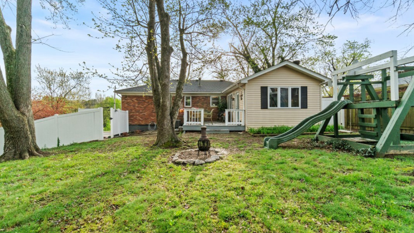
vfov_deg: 67.0
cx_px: 204
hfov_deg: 99.4
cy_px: 115
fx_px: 176
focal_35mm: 16
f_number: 11
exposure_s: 1/200
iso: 400
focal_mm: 10
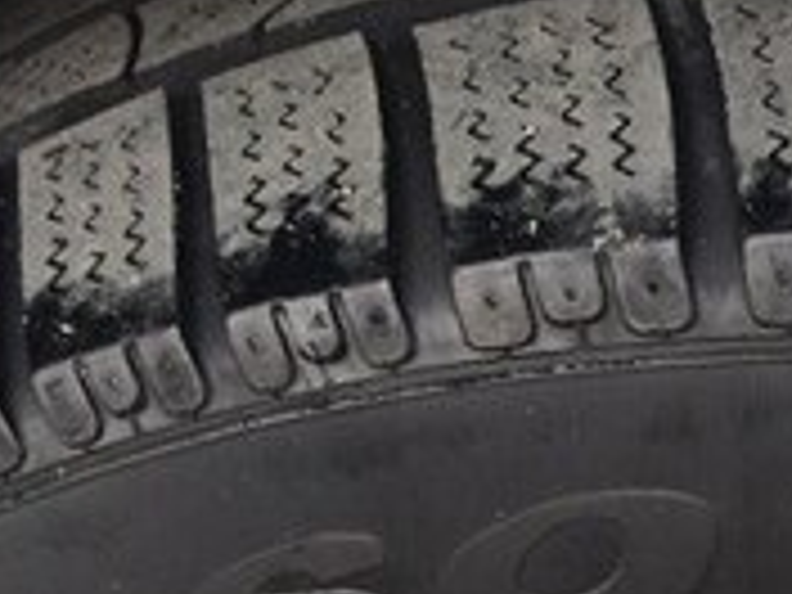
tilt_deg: -43.1
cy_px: 839
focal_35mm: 109
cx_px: 1076
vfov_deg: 13.0
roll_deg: -0.3
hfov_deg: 16.8
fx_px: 2494
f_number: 2.2
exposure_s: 1/145
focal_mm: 4.15
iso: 32
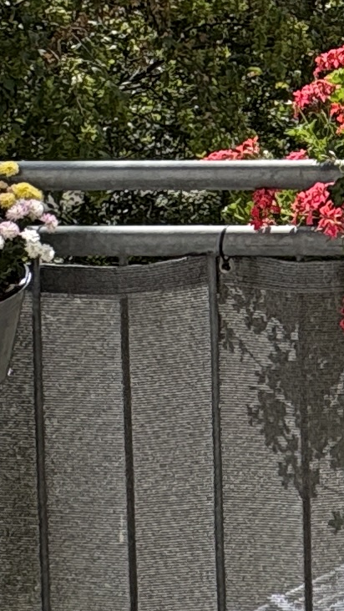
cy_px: -184
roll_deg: +0.7
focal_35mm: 84
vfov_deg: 22.6
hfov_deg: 12.7
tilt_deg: -2.8
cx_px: 681
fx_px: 1362
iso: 64
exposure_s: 1/1832
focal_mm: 2.22
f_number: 2.2
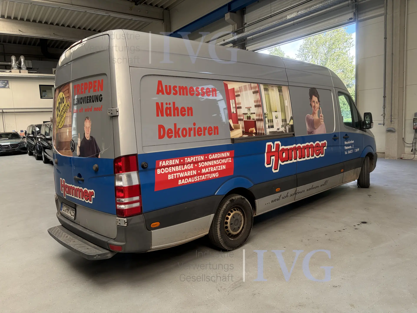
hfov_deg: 67.3
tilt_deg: -5.0
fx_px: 313
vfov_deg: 53.1
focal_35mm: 26
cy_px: 156
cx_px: 208
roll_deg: +3.2
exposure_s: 1/206
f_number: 1.6
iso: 80
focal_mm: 5.96
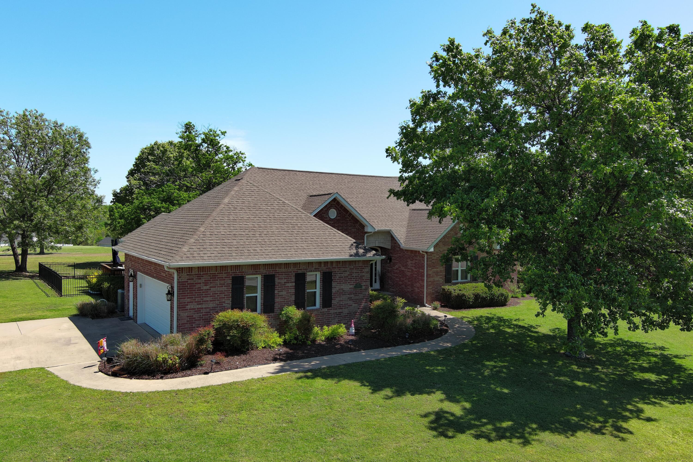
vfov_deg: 45.0
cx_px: 346
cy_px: 231
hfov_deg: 63.7
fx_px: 558
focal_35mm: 29
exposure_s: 1/927
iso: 100
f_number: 2.8
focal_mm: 10.57
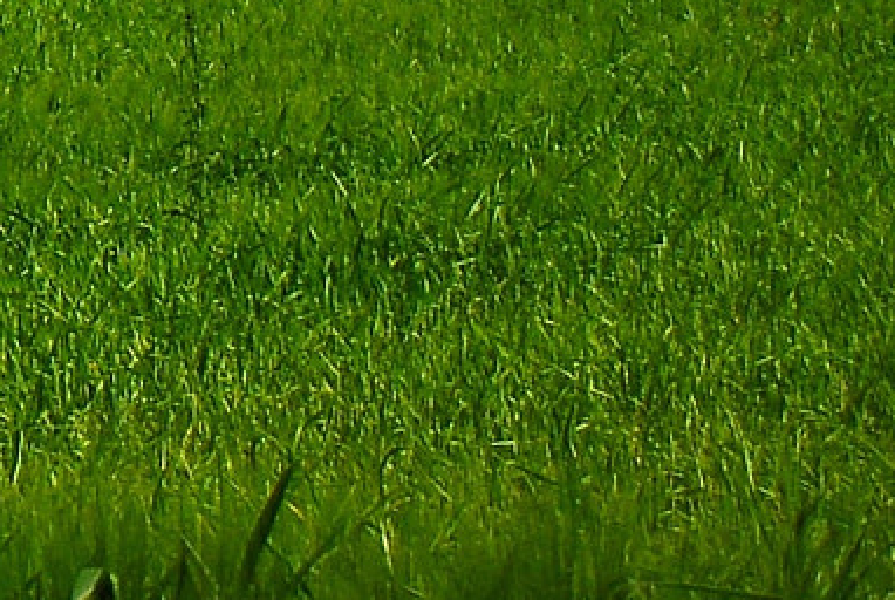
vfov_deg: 6.4
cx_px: -1298
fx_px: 5204
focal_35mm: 209
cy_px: -697
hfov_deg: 8.8
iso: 280
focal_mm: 26
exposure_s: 1/4000
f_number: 4.2
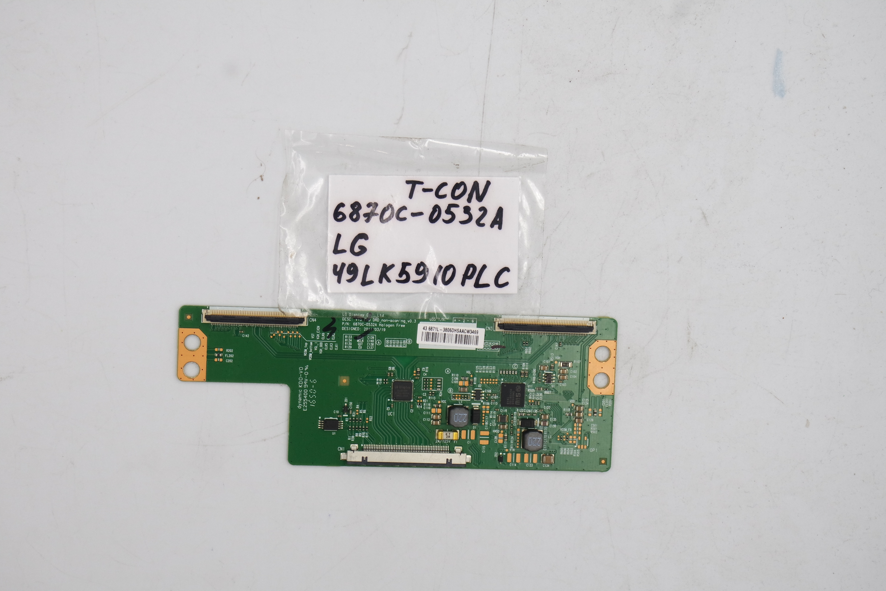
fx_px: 1772
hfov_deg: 28.1
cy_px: 296
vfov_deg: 18.9
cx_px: 443
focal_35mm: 72
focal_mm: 27
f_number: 5.6
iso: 200
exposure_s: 1/160
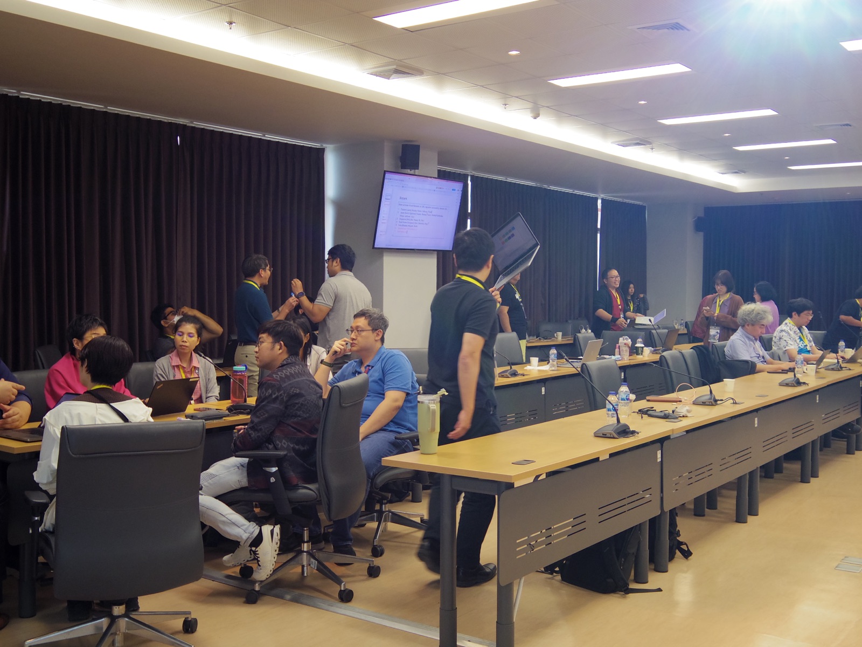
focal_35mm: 39
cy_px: 324
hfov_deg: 47.9
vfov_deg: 36.8
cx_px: 431
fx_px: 971
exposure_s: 1/60
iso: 250
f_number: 1.9
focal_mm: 8.5
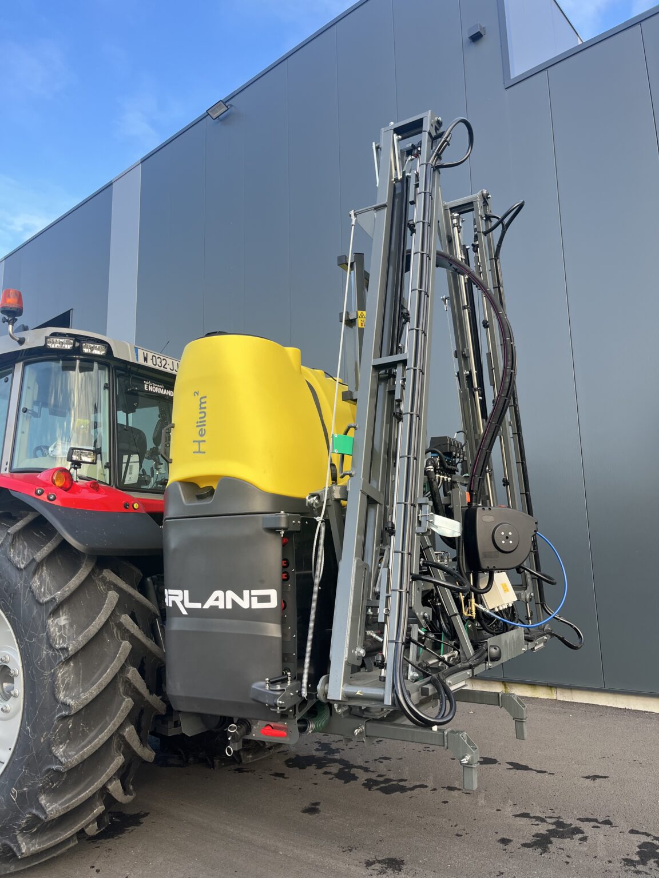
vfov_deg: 67.3
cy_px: 439
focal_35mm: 26
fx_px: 660
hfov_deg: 53.1
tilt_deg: +11.2
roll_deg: +1.6
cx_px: 330
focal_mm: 5.1
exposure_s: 1/385
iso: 50
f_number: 1.6
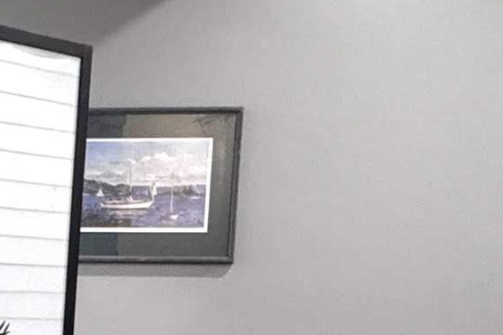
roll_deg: -1.6
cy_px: 451
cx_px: -152
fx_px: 1103
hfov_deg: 22.9
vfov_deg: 16.2
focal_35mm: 79
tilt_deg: -9.7
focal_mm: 2.22
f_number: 2.2
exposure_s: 1/60
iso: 400
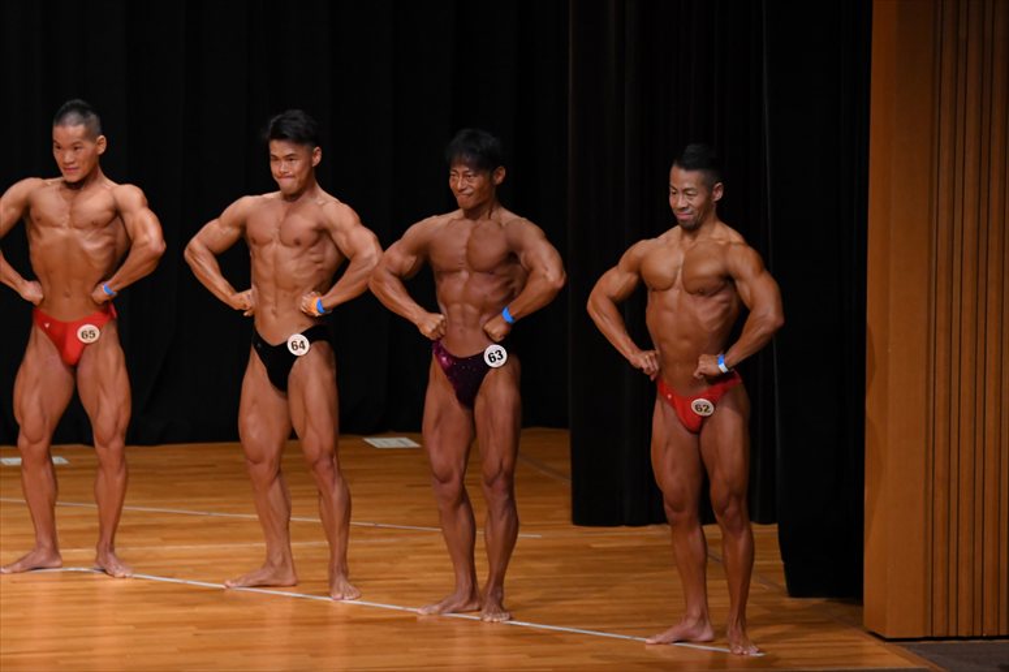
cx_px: 504
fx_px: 6723
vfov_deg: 5.7
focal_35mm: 240
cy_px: 336
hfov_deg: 8.6
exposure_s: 1/400
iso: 3200
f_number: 5.6
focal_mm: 160
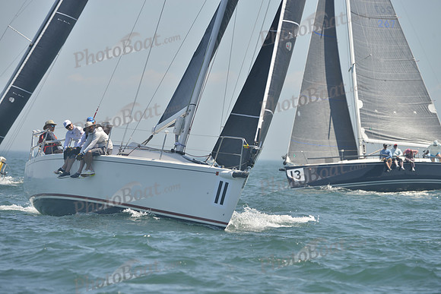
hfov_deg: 9.4
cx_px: 220
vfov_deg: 6.2
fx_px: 2696
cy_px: 147
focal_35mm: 220
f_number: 7.1
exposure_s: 1/1000
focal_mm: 220
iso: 280
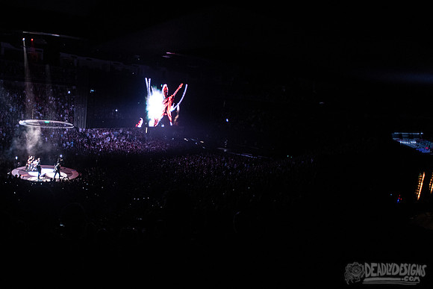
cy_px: 147
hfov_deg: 64.2
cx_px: 135
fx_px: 331
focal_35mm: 28
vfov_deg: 47.1
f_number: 2.8
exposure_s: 1/200
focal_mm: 20
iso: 2000
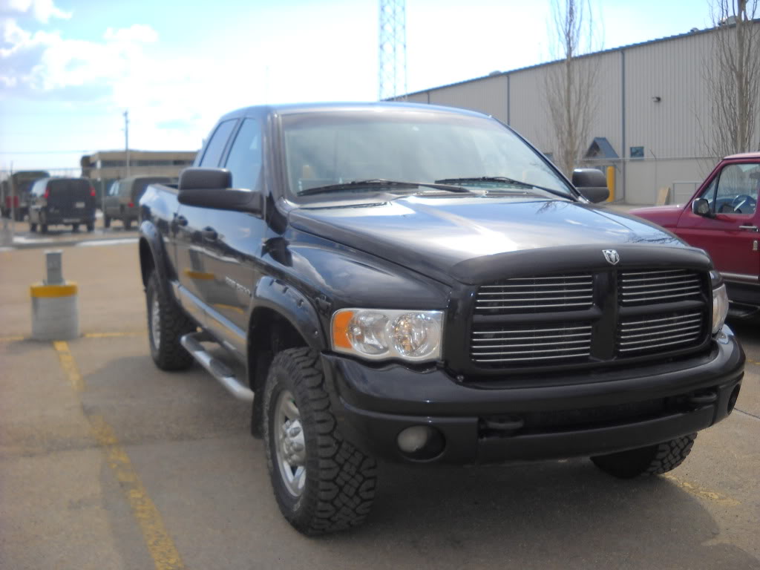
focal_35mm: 41
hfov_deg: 45.8
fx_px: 900
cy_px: 285
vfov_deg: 35.1
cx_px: 380
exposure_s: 1/284
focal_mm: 6.7
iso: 64
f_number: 5.5
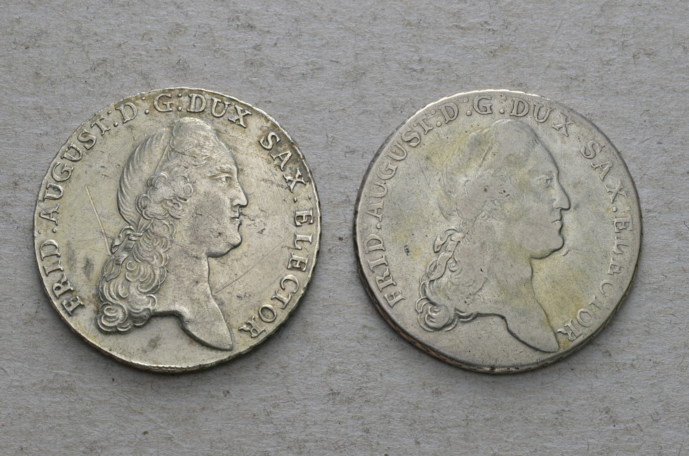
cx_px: 344
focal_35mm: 72
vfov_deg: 18.8
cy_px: 228
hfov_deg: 28.1
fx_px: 1375
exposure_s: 1/200
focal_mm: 48
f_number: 14
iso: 400
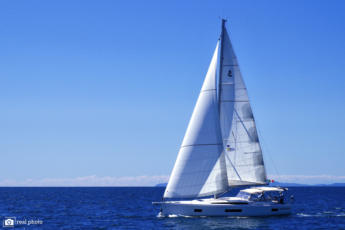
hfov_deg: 23.4
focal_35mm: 87
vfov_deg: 15.7
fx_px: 834
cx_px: 172
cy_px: 115
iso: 200
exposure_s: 1/1000
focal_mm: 58
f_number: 11
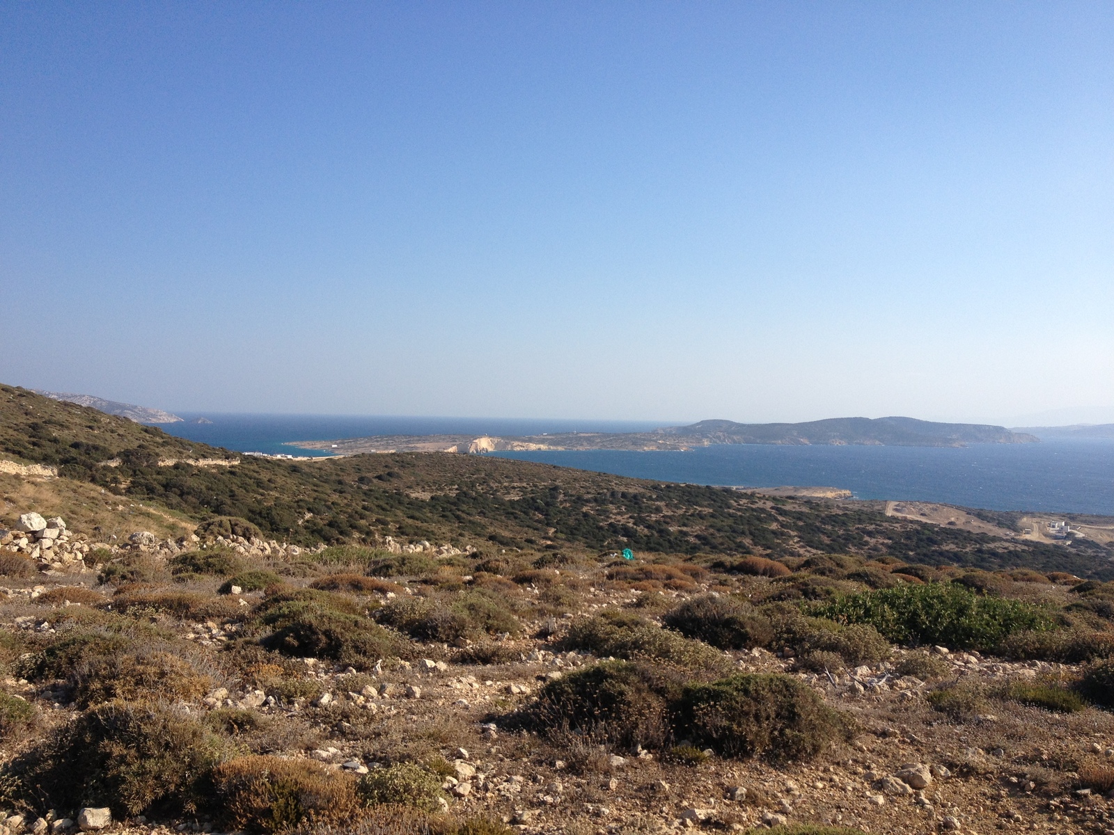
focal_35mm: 35
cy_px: 418
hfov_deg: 52.6
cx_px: 557
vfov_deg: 40.7
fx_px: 1126
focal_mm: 4.28
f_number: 2.4
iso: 50
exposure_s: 1/1905
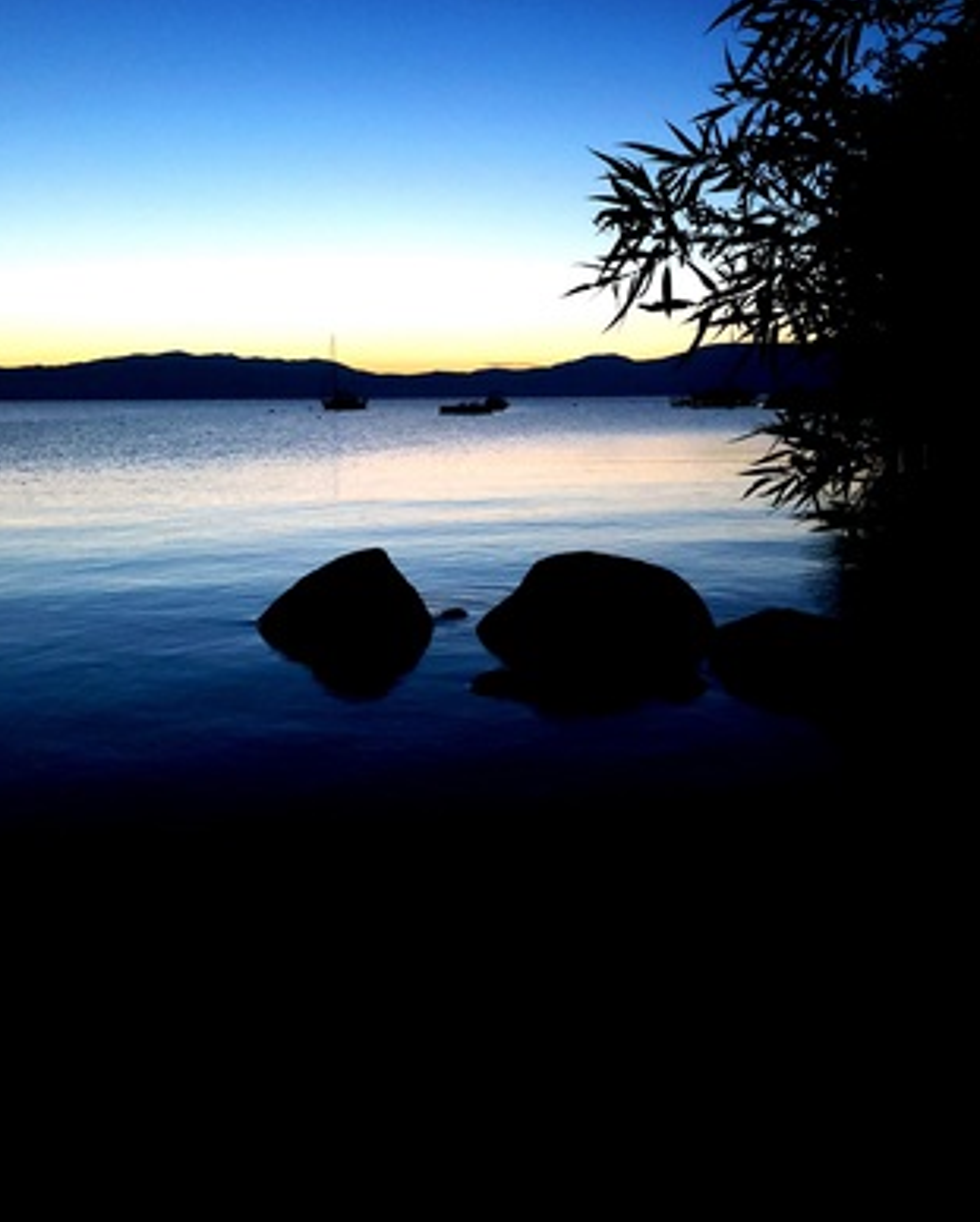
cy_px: 457
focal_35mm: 34
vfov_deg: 52.2
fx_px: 1231
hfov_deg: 43.4
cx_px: 498
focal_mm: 4.3
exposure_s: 1/18
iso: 400
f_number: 1.5
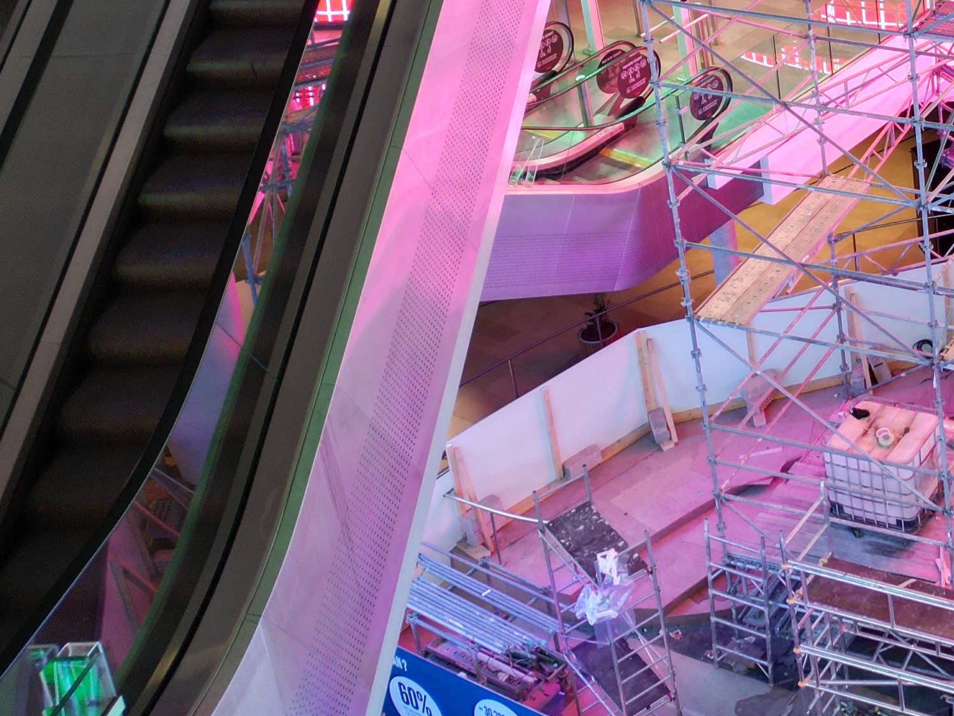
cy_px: -107
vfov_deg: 21.2
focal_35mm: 65
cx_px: 1270
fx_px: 1792
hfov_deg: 25.3
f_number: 1.7
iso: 100
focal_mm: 6.72
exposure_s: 1/30
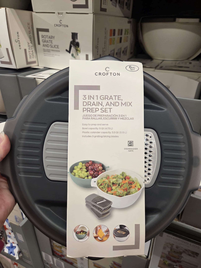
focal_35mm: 23
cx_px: 100
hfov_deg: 58.9
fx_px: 178
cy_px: 134
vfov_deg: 73.9
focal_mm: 5.4
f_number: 1.8
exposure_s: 1/120
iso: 160
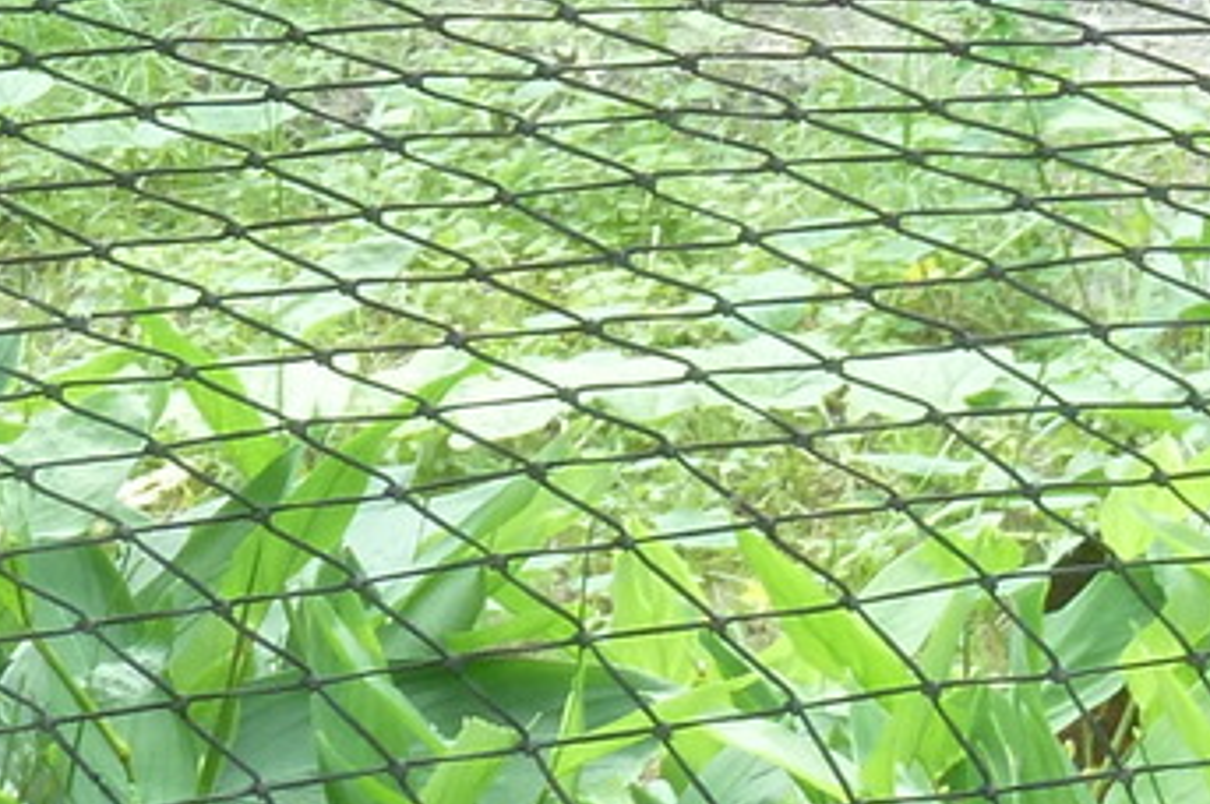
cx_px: 2533
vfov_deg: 3.1
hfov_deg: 4.6
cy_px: -913
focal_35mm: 437
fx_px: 14674
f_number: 4.3
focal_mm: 14.7
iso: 160
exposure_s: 1/40
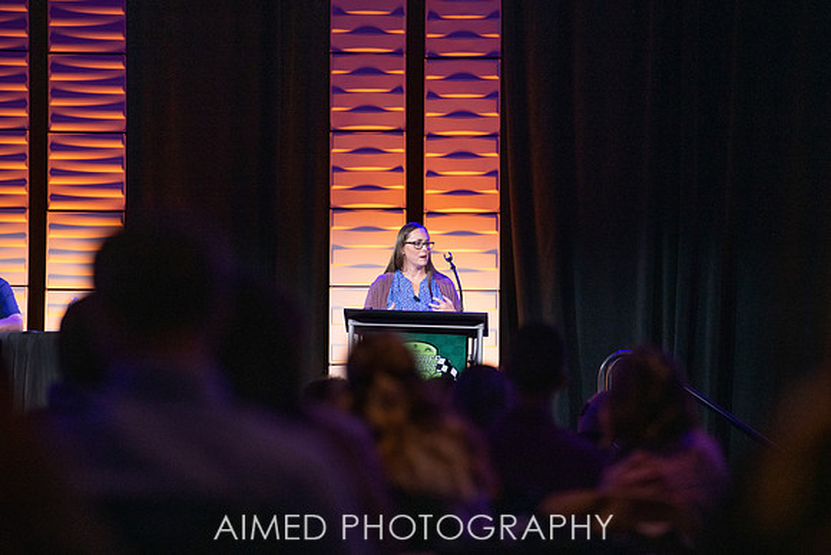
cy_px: 266
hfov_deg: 9.8
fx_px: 4826
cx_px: 434
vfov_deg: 6.6
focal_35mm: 209
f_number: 3.2
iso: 1600
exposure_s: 1/320
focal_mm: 200
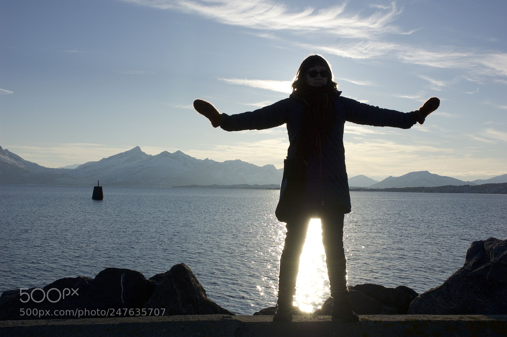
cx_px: 254
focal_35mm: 46
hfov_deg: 42.4
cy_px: 168
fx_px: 654
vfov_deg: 28.9
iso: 250
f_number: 13
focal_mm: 31
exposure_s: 1/500
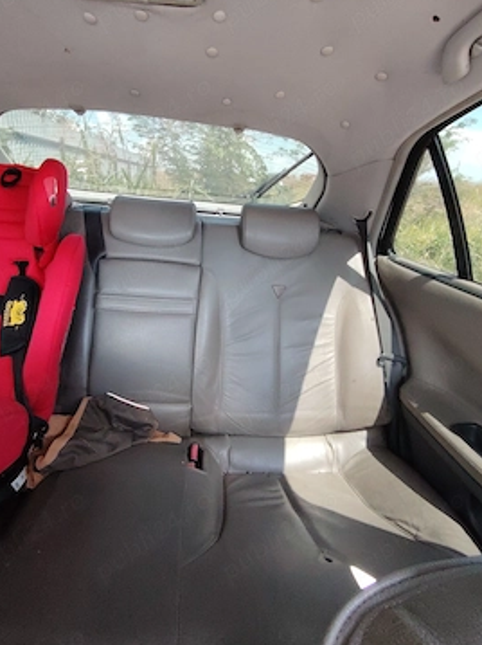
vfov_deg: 84.4
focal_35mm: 19
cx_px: 216
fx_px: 353
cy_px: 290
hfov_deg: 68.4
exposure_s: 1/50
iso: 288
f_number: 2.2
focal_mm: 1.43
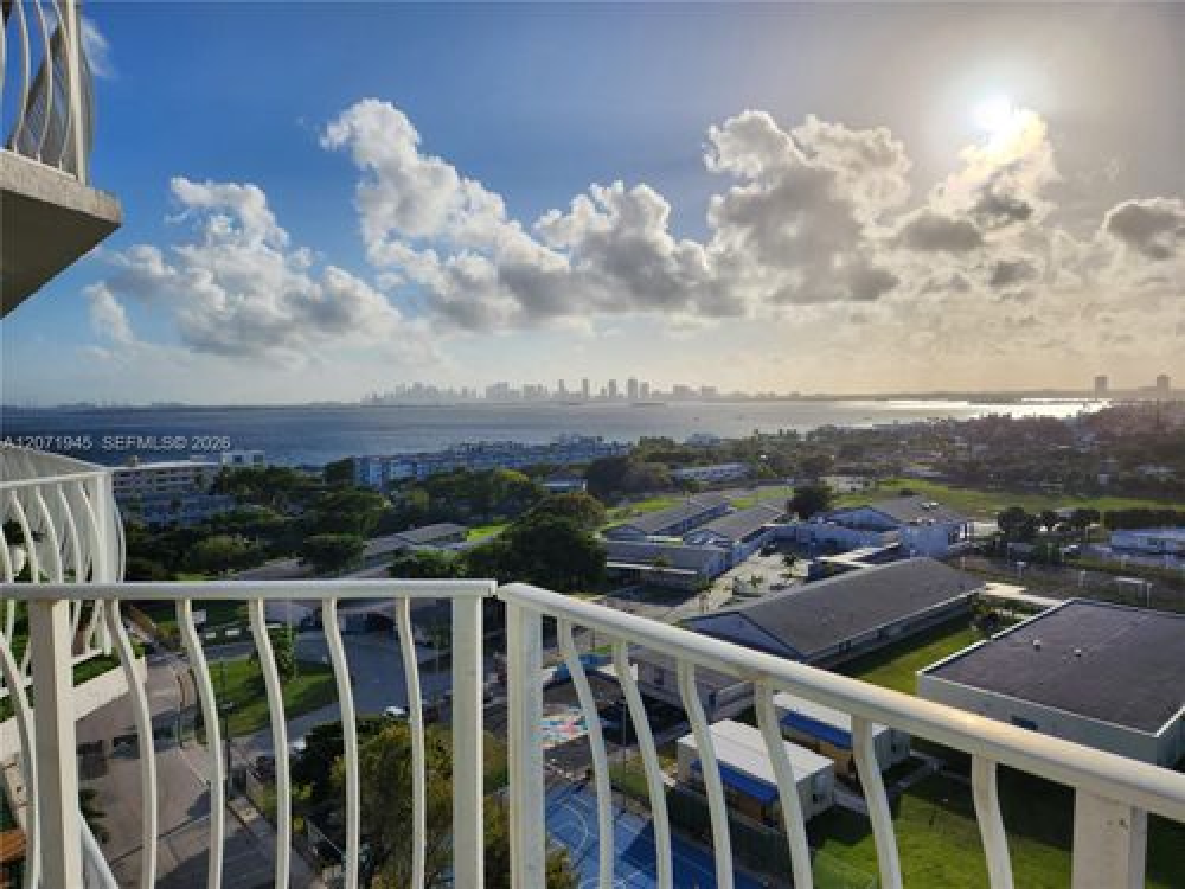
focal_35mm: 23
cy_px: 444
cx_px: 592
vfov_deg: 58.9
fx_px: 787
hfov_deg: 73.9
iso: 20
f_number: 1.8
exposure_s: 1/5890
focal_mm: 5.4
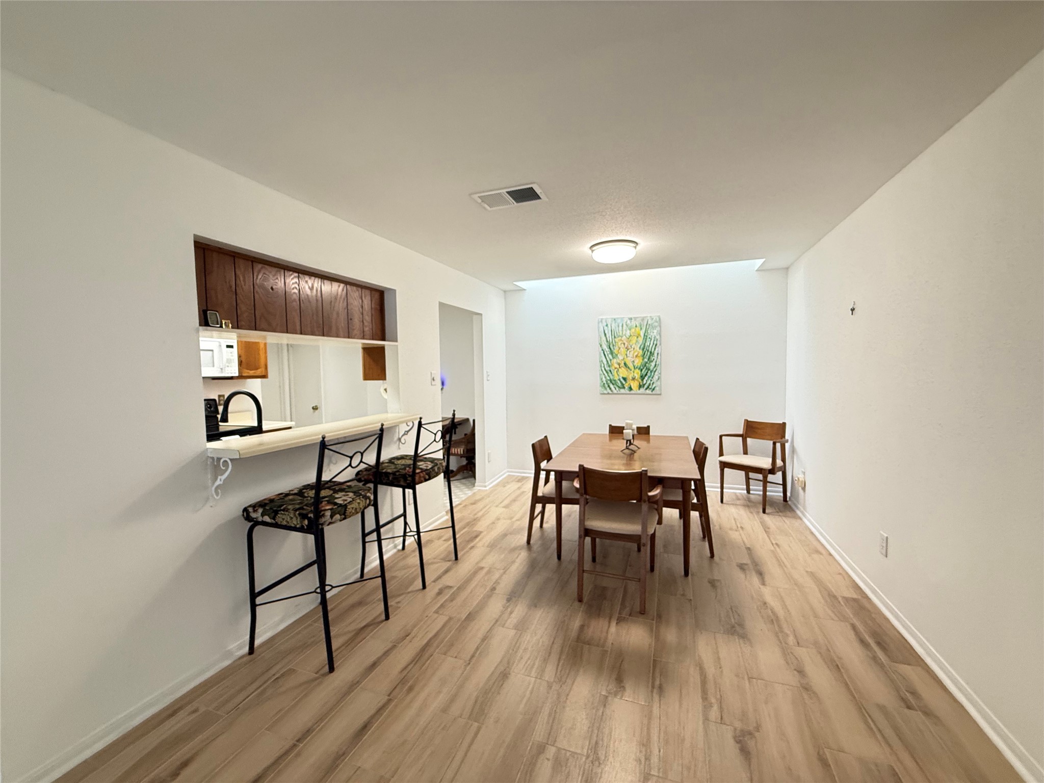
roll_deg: +0.3
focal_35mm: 14
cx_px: 522
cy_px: 392
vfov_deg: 85.7
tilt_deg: -2.9
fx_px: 422
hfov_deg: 102.1
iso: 320
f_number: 2.2
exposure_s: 1/60
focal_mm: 2.22
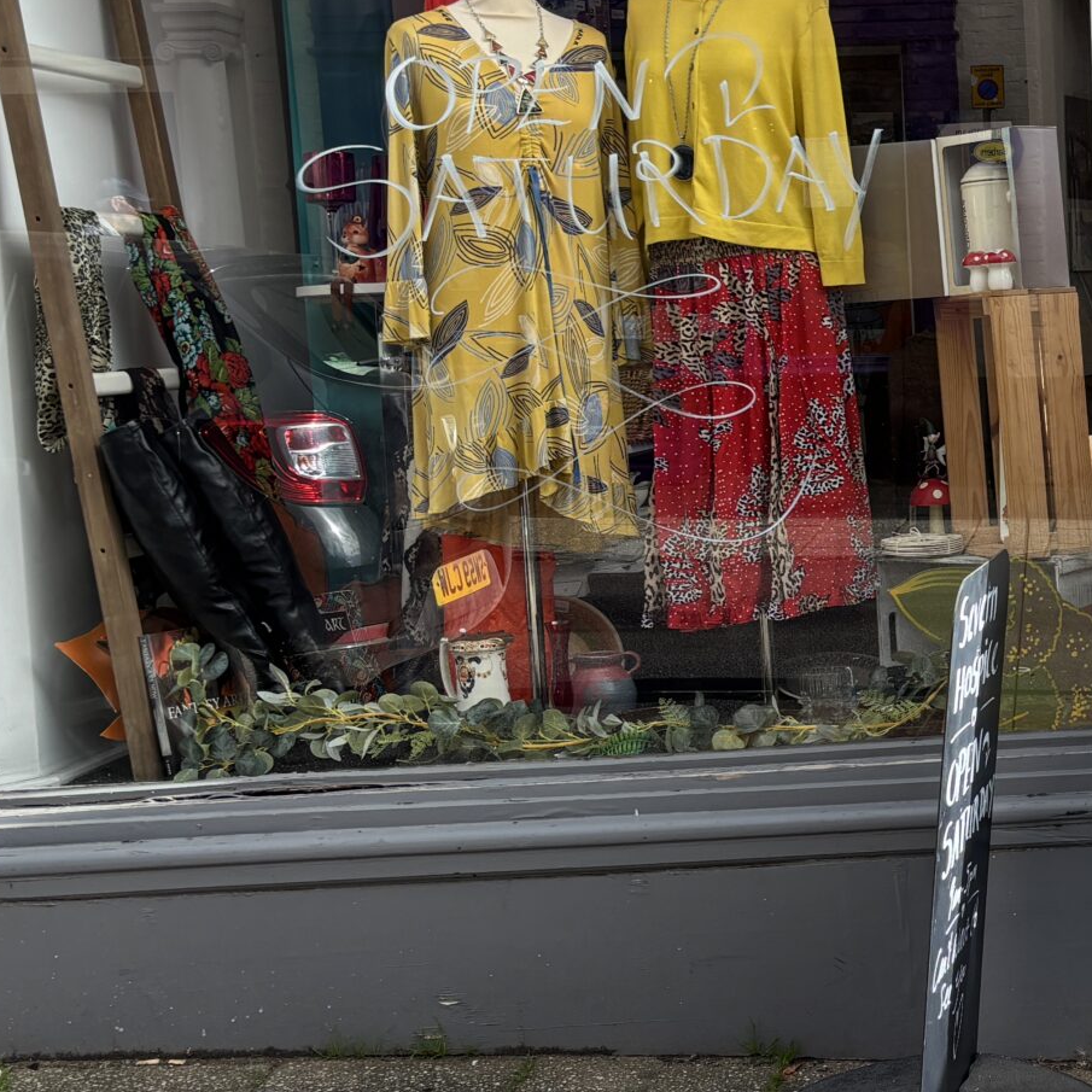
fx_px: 2320
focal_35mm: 65
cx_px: 1297
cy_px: 495
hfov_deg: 24.2
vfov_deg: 26.5
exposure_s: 1/257
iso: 50
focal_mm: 5.96
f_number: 1.6
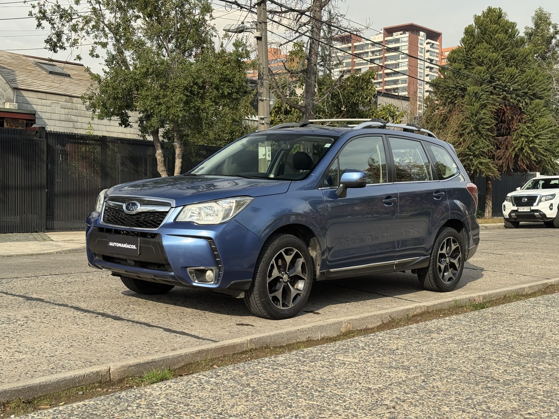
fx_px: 775
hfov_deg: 39.7
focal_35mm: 48
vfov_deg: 30.3
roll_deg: +0.1
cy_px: 210
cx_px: 280
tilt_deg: +0.3
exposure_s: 1/1094
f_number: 1.78
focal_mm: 6.76
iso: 64
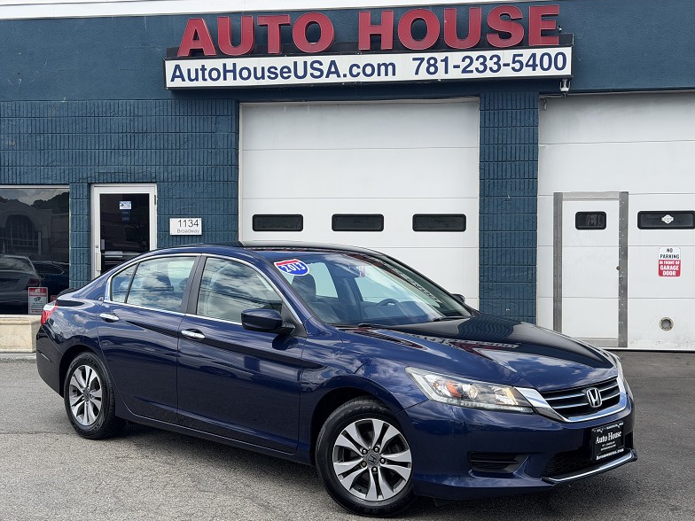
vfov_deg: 29.7
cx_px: 348
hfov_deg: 38.9
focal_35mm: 49
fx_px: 984
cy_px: 263
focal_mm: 6.76
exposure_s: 1/2865
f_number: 1.78
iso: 80
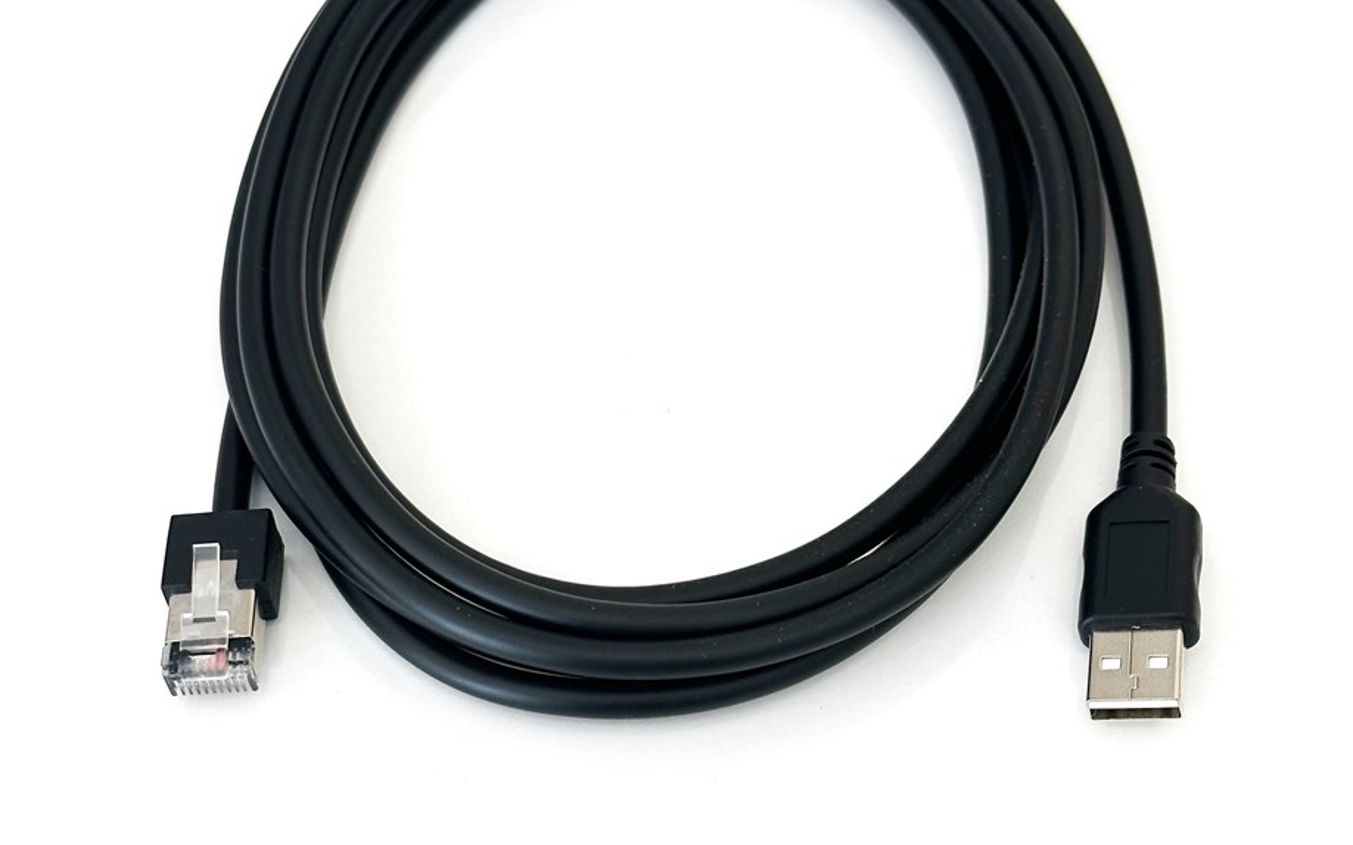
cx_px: 676
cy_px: 466
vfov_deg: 19.1
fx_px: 2506
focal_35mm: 68
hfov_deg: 30.2
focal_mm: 6.86
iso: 50
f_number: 1.78
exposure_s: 1/129
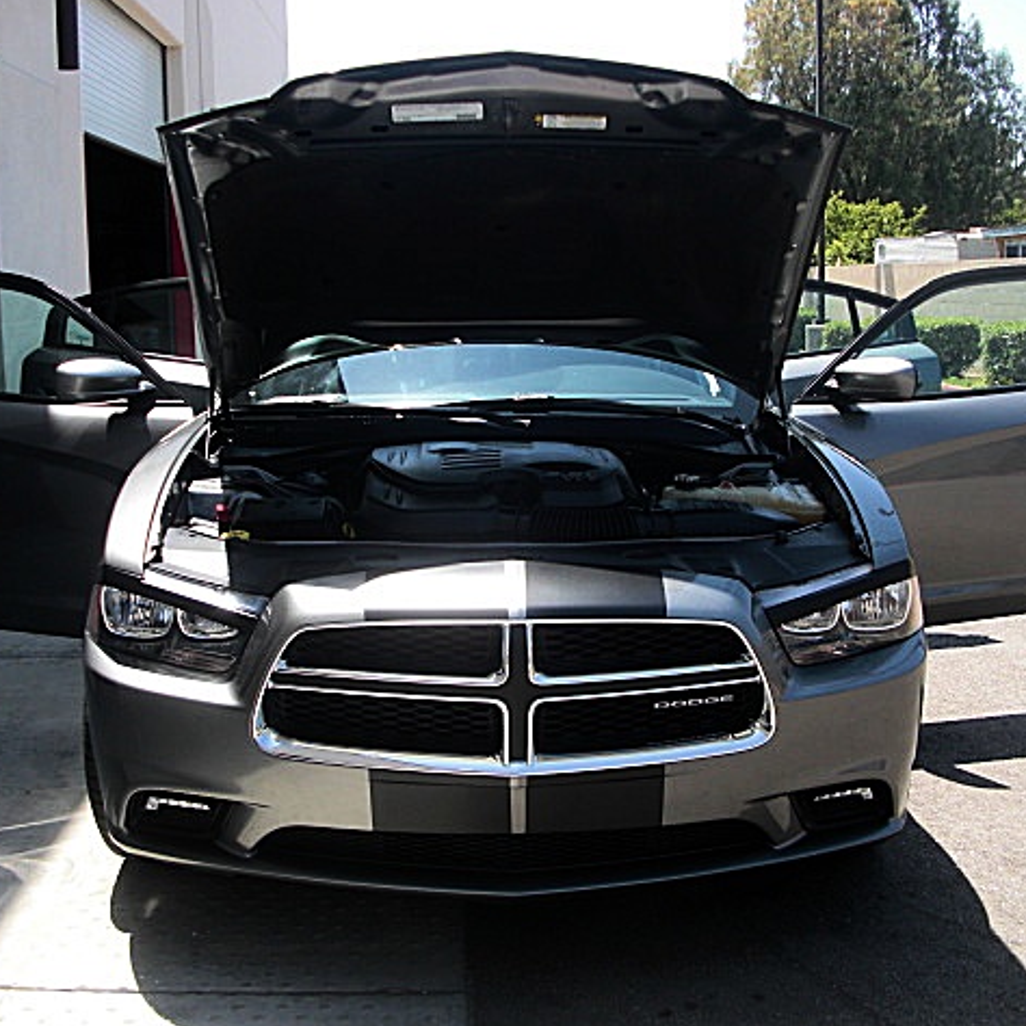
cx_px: 522
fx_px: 1442
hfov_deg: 39.2
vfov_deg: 39.2
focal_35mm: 43
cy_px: 511
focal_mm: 6.3
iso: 50
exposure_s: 1/500
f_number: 2.8
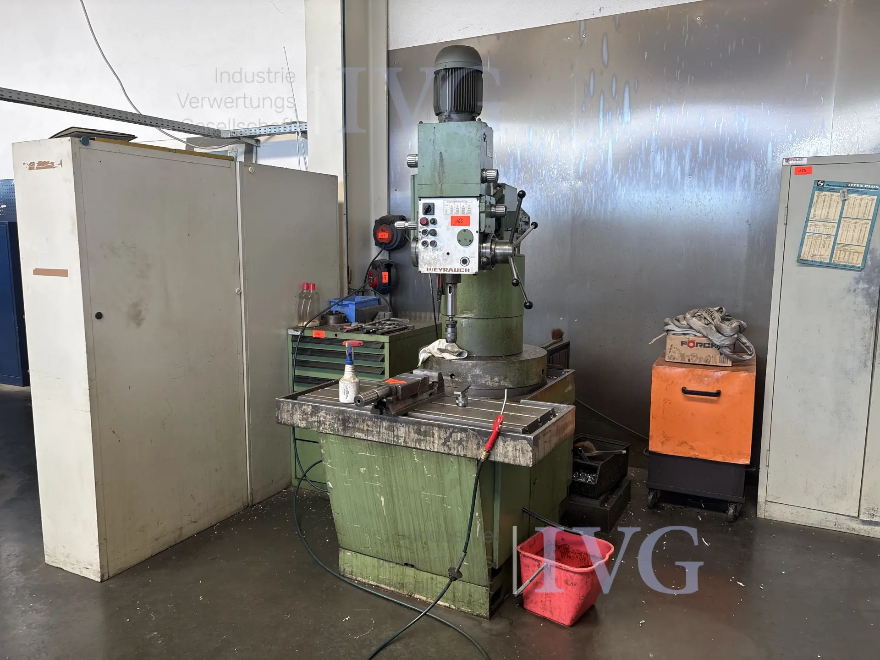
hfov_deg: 67.3
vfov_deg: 53.1
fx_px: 661
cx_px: 440
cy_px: 330
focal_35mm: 26
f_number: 1.6
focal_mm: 5.96
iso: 64
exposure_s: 1/121
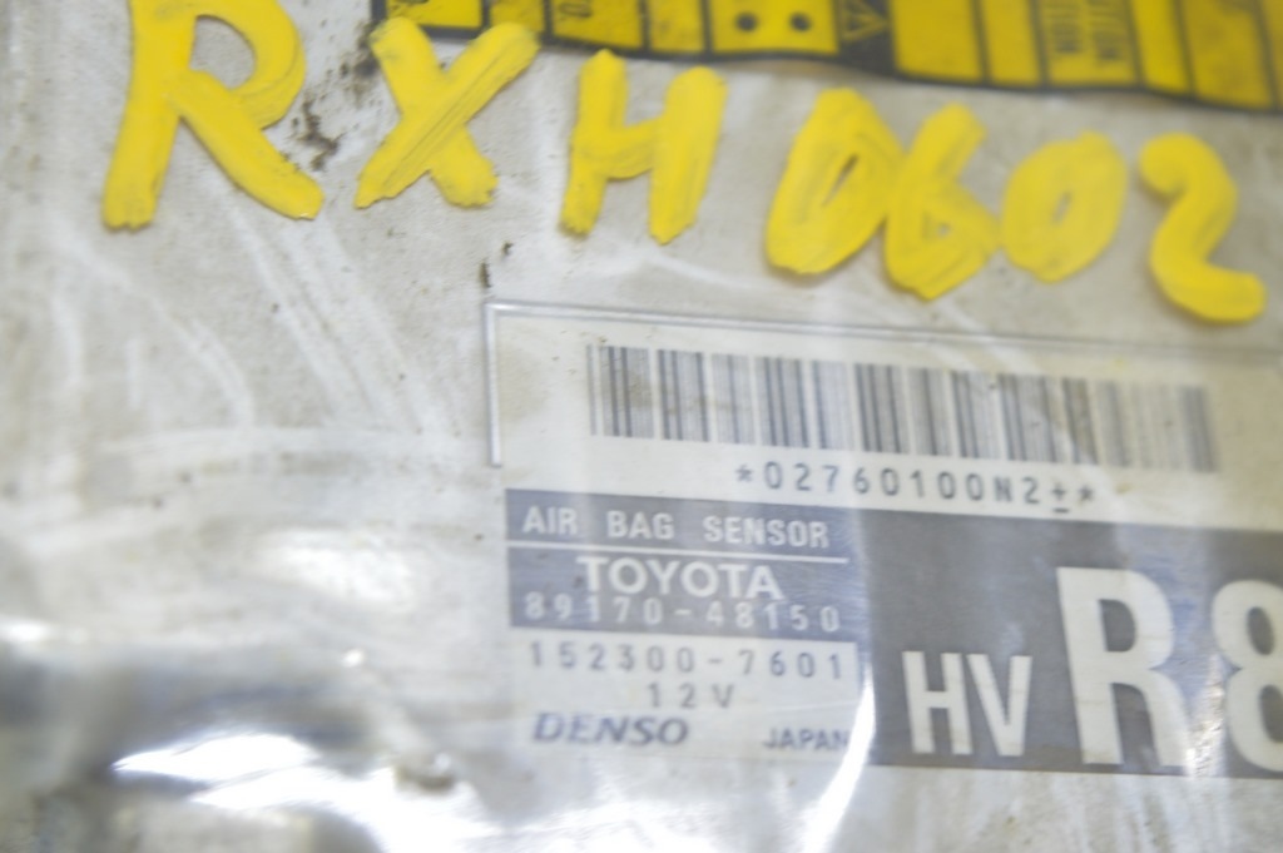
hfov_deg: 24.6
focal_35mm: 82
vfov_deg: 16.5
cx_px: 642
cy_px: 426
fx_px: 2938
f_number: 5.6
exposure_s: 1/20
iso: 400
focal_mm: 55
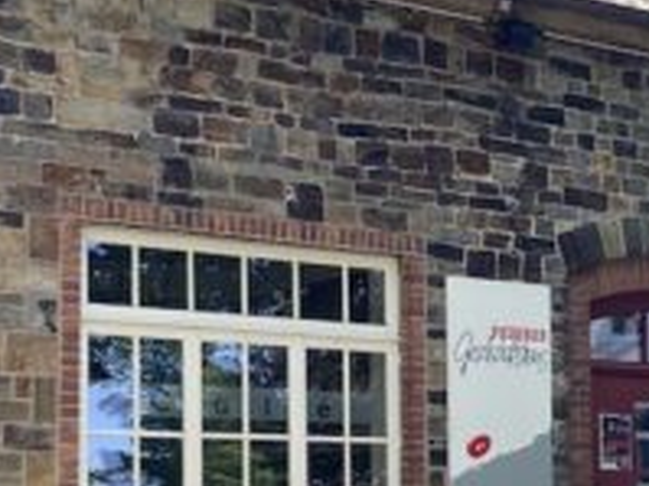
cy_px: 440
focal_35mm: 108
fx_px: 2024
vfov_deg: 13.6
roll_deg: +1.5
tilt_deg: +8.1
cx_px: 642
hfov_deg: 17.8
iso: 20
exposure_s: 1/196
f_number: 1.8
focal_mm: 3.99
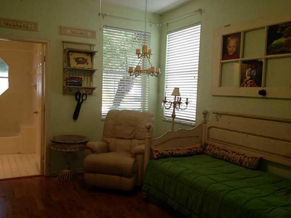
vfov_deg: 40.7
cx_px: 146
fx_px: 294
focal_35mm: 35
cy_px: 109
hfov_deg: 52.6
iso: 64
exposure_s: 1/30
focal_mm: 4.28
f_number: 2.4
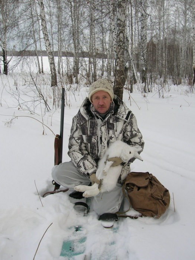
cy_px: 130
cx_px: 98
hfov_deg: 41.8
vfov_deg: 54.0
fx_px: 255
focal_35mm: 34
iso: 50
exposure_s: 1/65.2
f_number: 4.9
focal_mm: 5.7
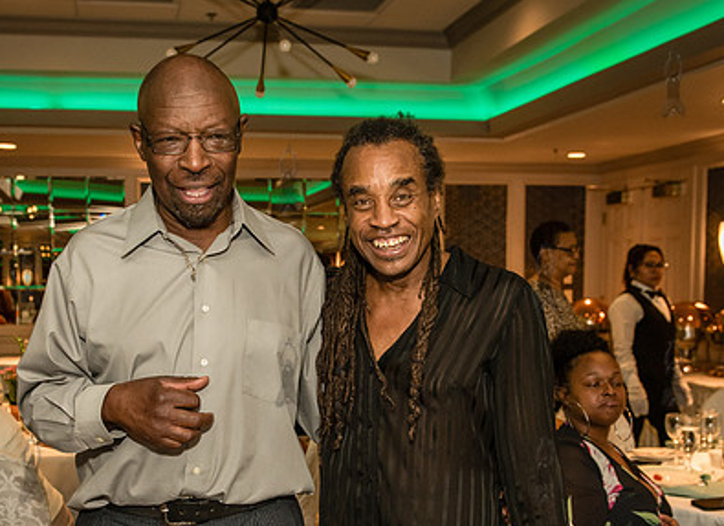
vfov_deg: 27.7
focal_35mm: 51
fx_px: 1055
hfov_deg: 37.7
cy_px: 386
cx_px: 289
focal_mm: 29
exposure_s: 1/160
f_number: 3.5
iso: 1600
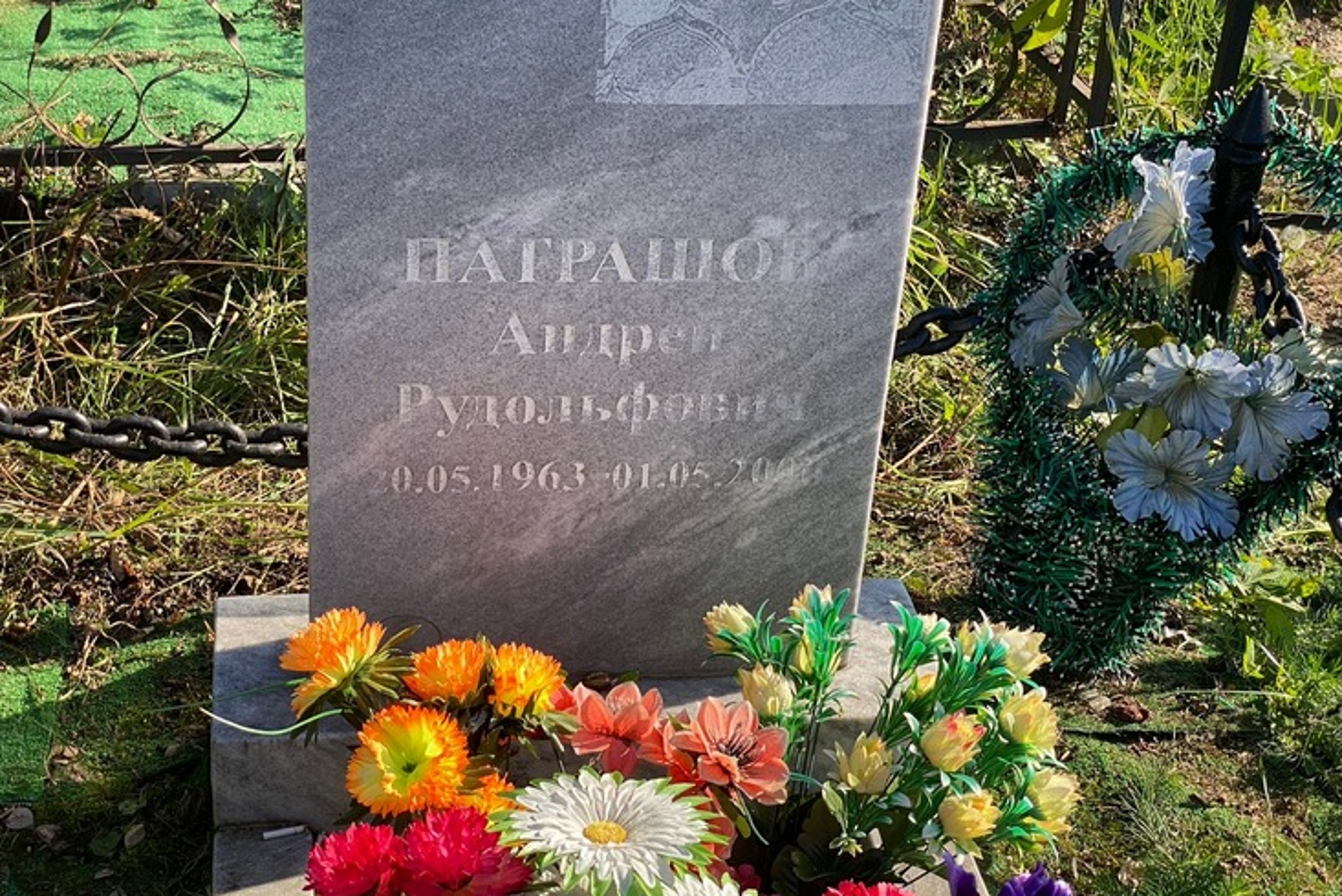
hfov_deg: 33.9
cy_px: 363
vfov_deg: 23.0
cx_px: 635
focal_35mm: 59
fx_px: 2200
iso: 20
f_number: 2
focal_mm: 6
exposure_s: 1/452
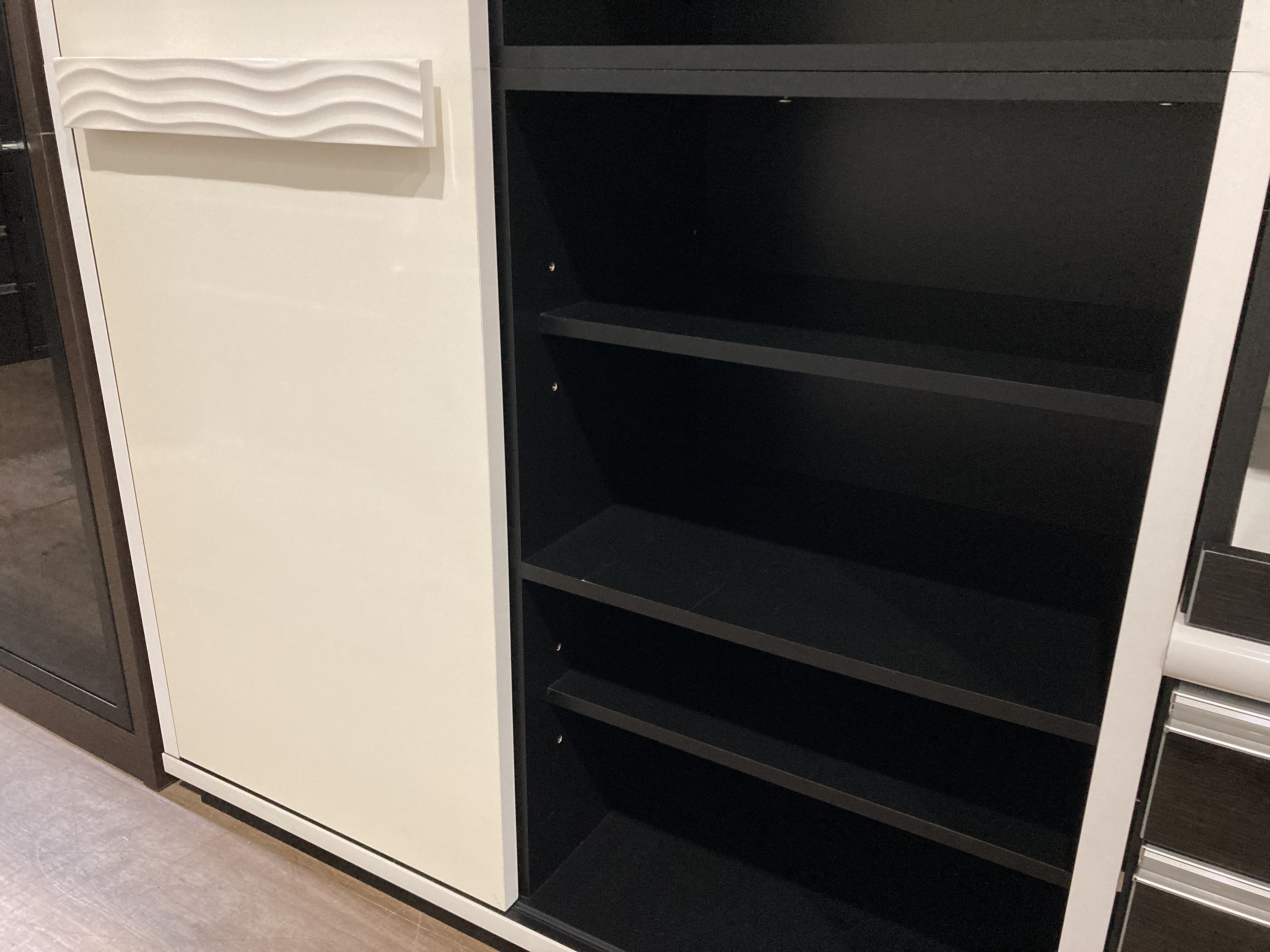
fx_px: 1027
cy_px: 476
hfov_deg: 63.4
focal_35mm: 28
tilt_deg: -21.0
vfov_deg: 49.7
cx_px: 635
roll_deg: -0.8
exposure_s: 1/50
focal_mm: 3.99
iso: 320
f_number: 1.8
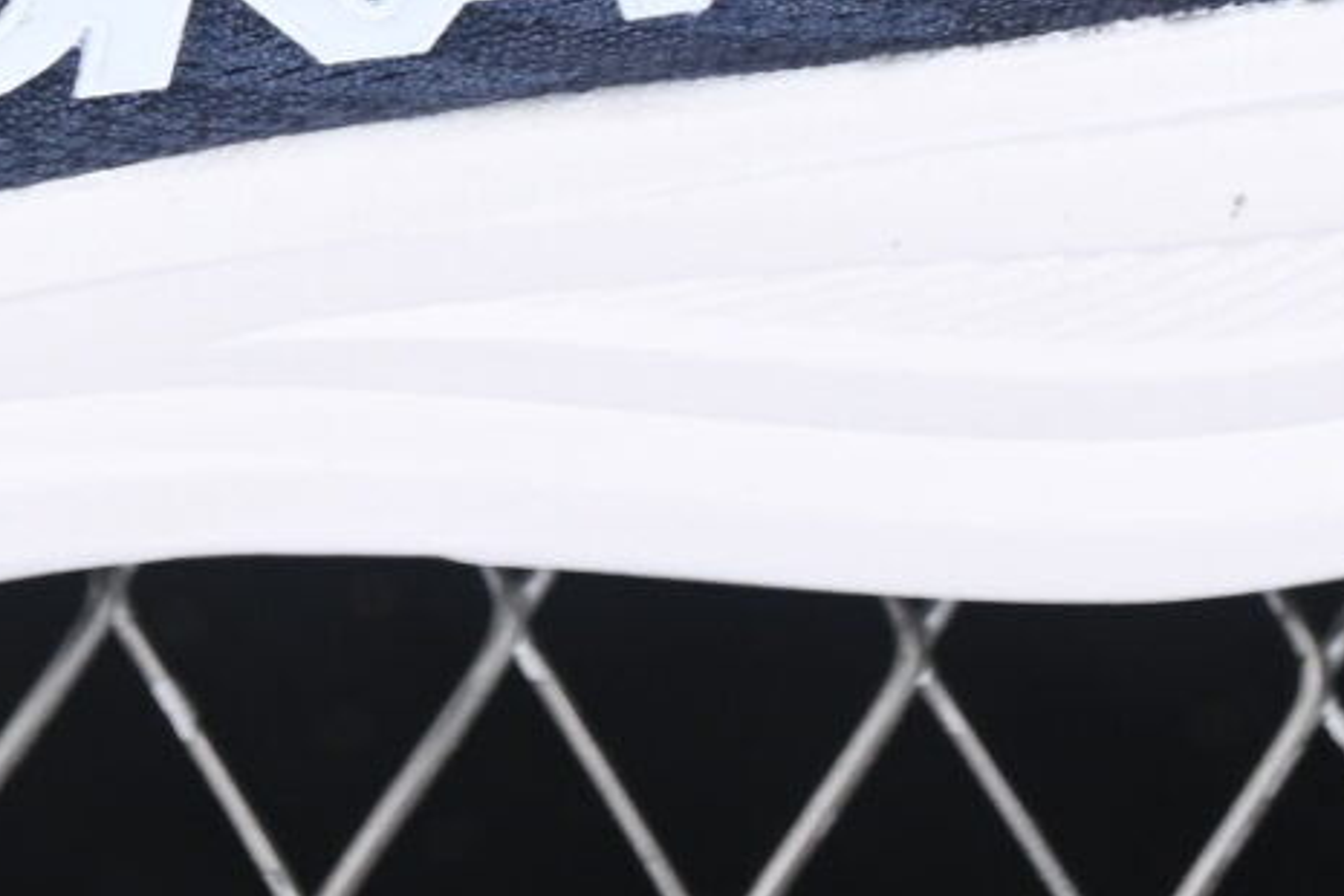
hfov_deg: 5.0
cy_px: -1305
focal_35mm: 413
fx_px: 15417
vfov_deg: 3.3
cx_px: -324
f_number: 6.3
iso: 160
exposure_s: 1/60
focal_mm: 50
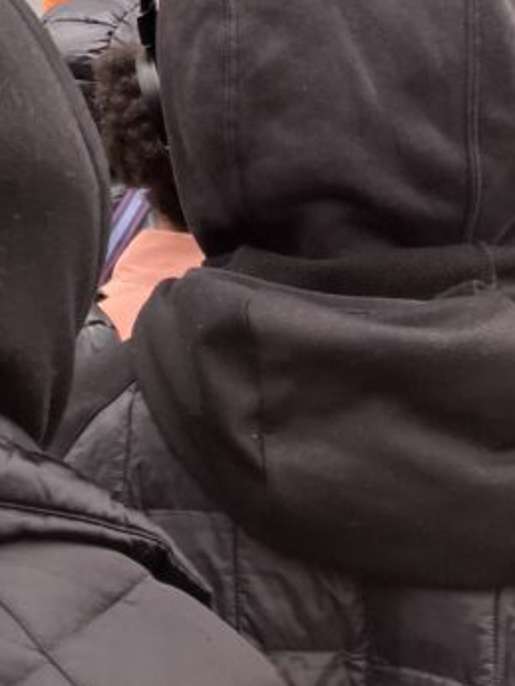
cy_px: -131
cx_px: -179
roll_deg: -1.8
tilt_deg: +7.4
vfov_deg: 21.9
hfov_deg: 16.7
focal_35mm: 83
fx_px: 1645
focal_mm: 3.99
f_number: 1.8
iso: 25
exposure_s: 1/159
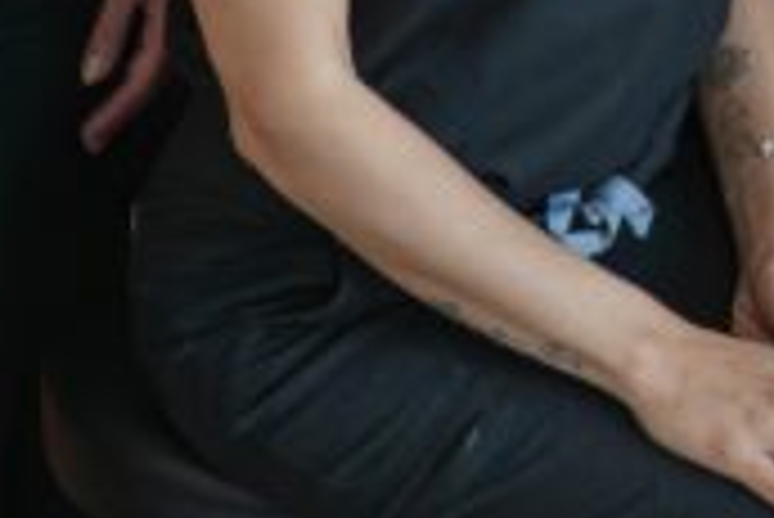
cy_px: -971
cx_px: 1516
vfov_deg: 6.6
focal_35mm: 190
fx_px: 4088
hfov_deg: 10.1
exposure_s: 1/250
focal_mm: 32
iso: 1600
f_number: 2.8
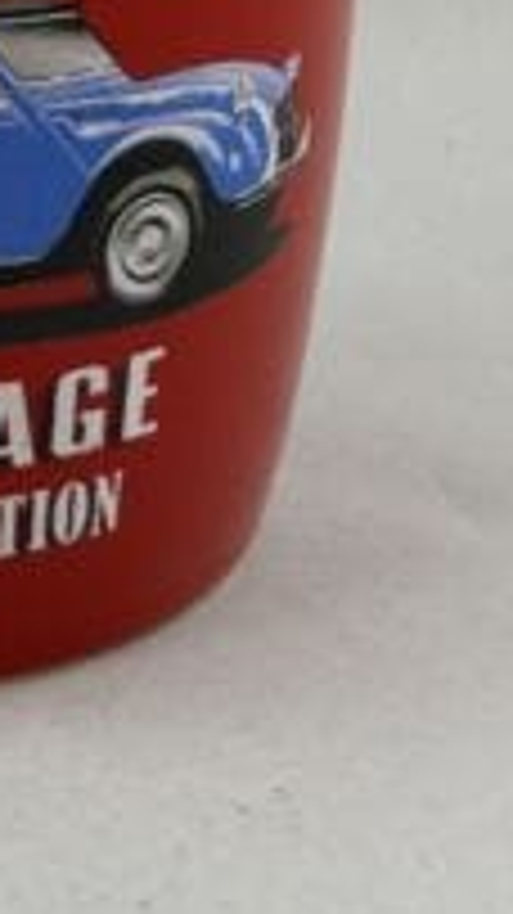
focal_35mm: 172
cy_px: -155
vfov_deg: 12.3
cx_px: -158
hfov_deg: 7.0
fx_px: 4165
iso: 64
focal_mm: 6.86
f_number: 1.78
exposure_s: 1/100
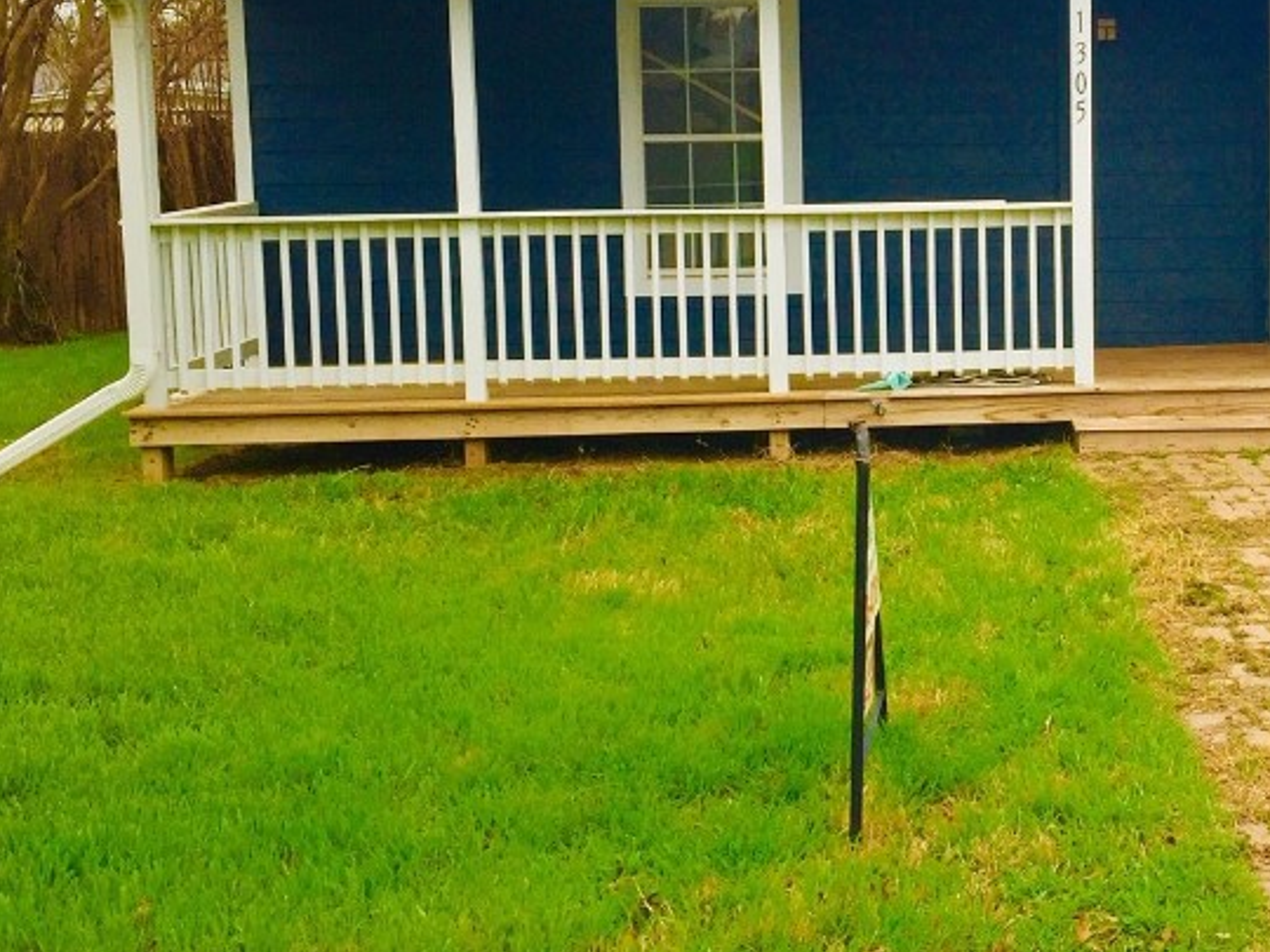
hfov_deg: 33.6
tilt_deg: -4.0
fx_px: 2018
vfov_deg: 26.3
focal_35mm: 55
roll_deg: +0.5
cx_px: 1070
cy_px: 275
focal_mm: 4.15
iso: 32
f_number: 2.2
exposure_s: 1/719
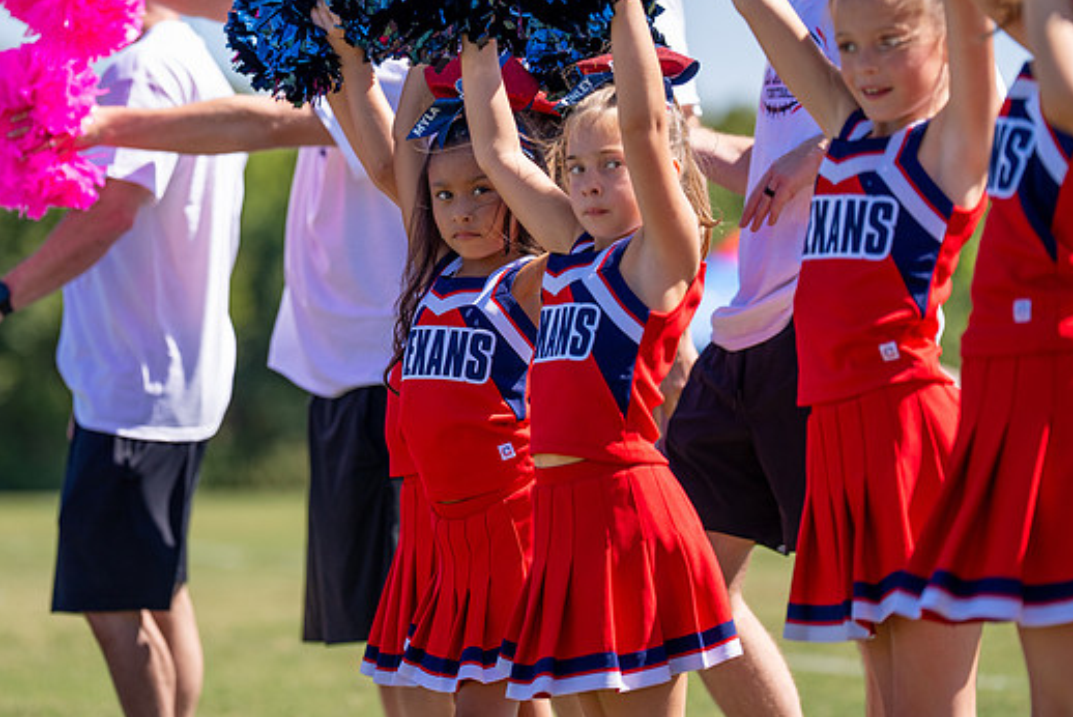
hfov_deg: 10.8
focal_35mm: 191
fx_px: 5696
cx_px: 423
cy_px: 314
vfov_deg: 7.2
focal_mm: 147
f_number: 2.8
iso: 160
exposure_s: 1/2000
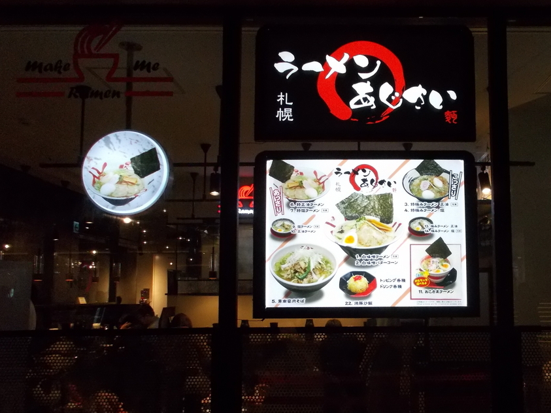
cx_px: 357
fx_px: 589
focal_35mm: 37
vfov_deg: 38.6
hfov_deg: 49.5
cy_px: 236
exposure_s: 1/200
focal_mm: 4.6
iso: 400
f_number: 3.2
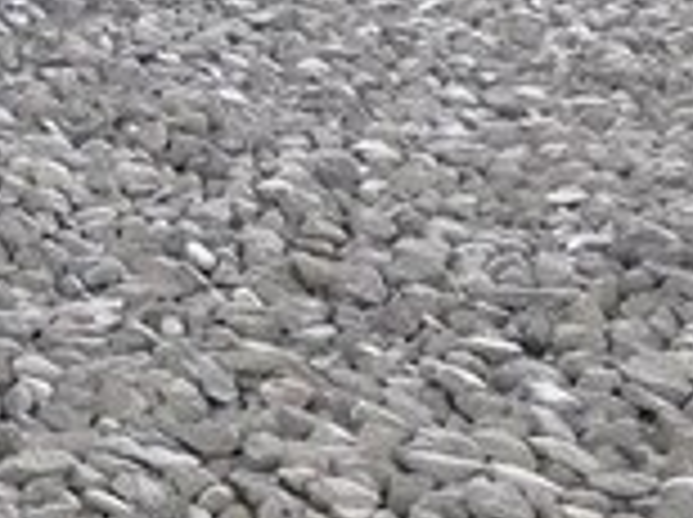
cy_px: -209
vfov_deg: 12.2
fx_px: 2319
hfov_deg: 14.4
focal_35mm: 116
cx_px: -657
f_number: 1.9
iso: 100
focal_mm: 3.6
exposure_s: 1/50
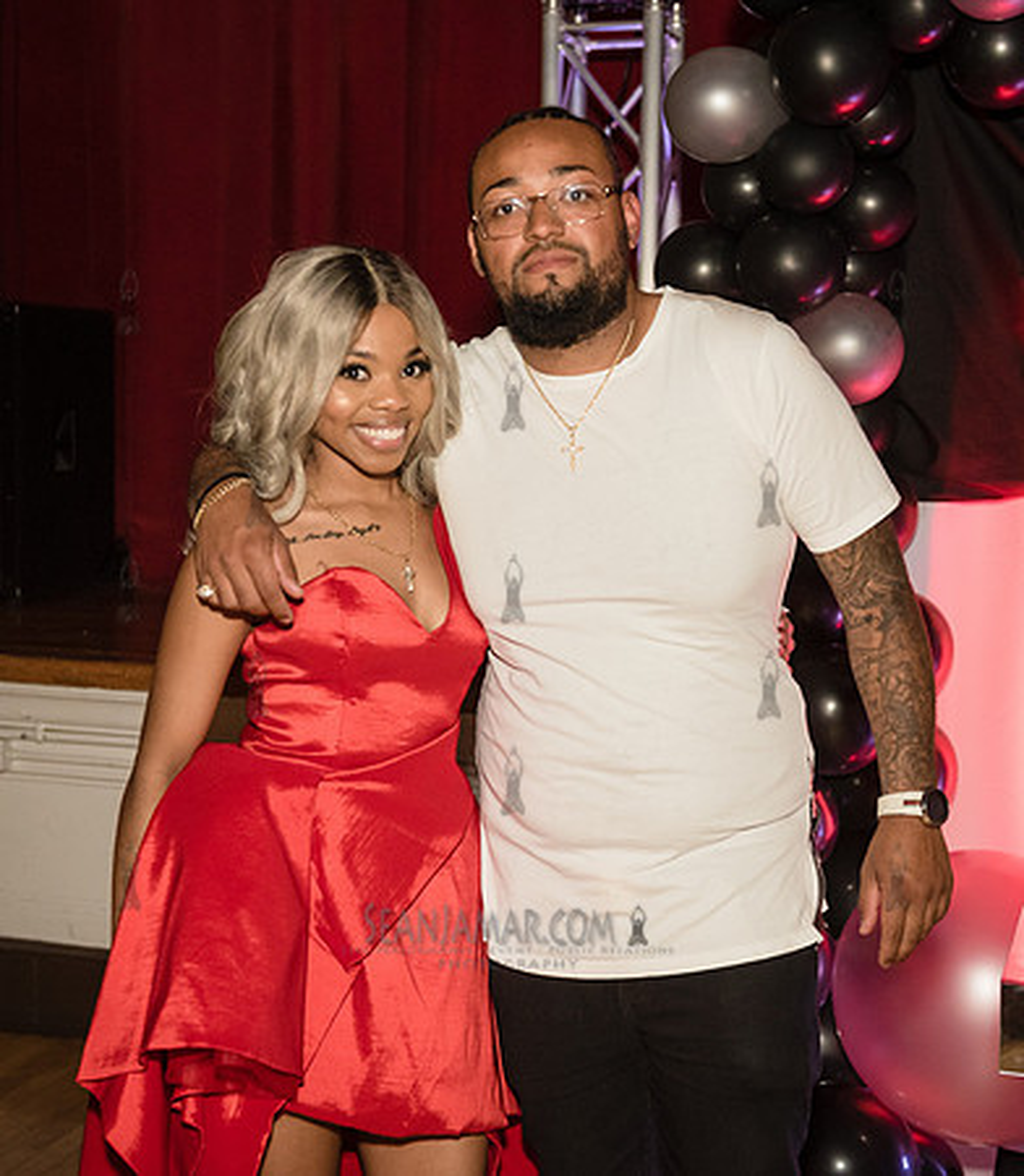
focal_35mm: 57
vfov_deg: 31.9
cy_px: 588
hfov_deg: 27.9
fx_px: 2057
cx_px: 472
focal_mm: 42
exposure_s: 1/250
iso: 2000
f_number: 3.5
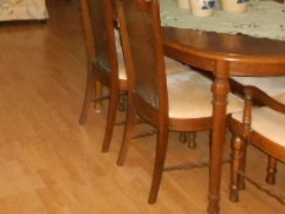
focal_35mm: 69
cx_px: 73
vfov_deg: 19.8
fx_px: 568
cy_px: -53
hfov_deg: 27.8
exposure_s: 1/25
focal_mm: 4.7
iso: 1000
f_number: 3.4
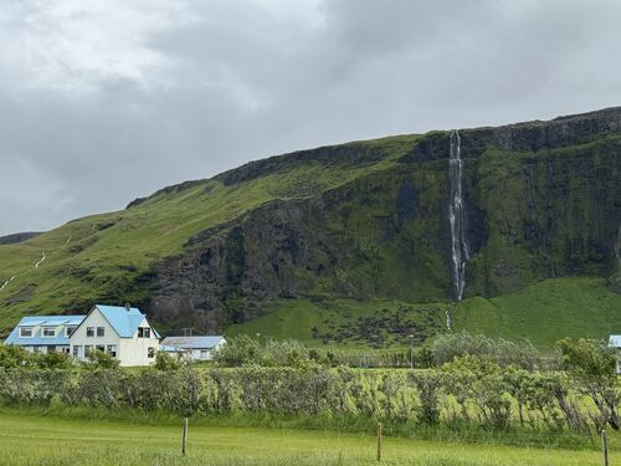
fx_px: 861
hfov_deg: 39.7
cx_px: 310
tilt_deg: +7.7
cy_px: 233
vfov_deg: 30.3
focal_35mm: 48
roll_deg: +0.1
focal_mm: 6.76
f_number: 1.78
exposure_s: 1/3257
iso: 64
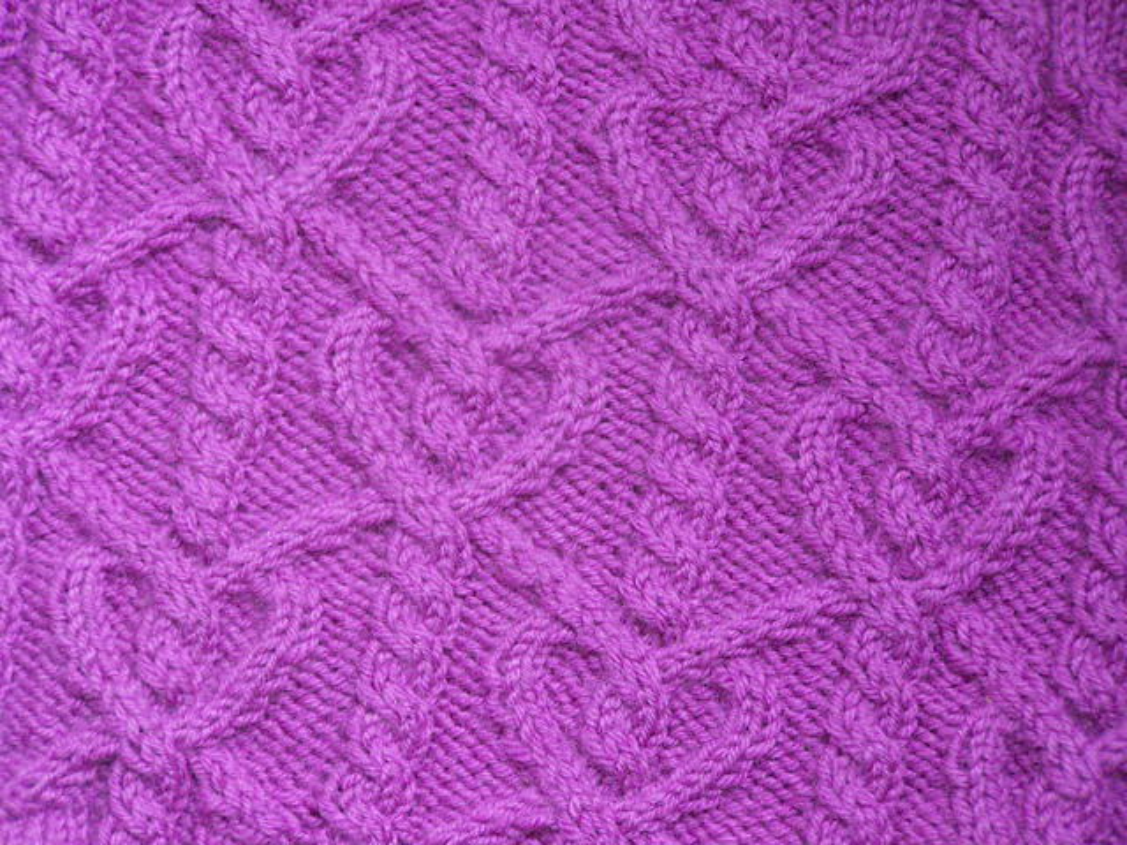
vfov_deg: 8.8
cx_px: 564
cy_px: 422
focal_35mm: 169
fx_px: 5502
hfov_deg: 11.7
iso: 400
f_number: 3.2
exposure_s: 1/15
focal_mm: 28
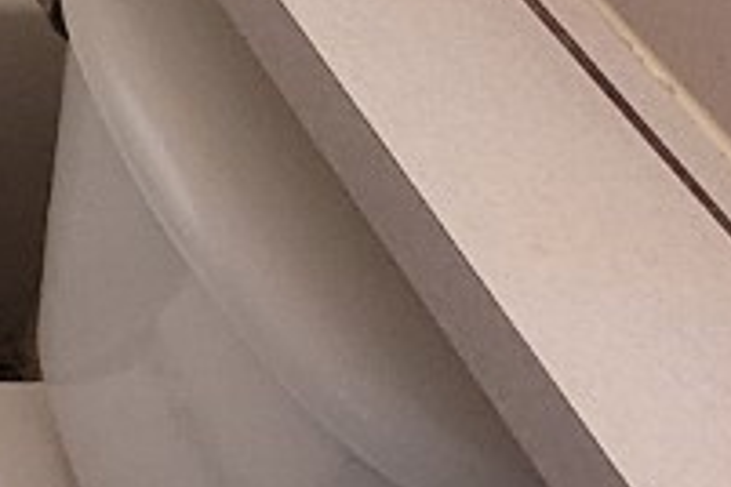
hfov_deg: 15.0
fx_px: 1969
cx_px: -913
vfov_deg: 11.4
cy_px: -734
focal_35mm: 97
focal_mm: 1.74
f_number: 2.2
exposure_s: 1/60
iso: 250
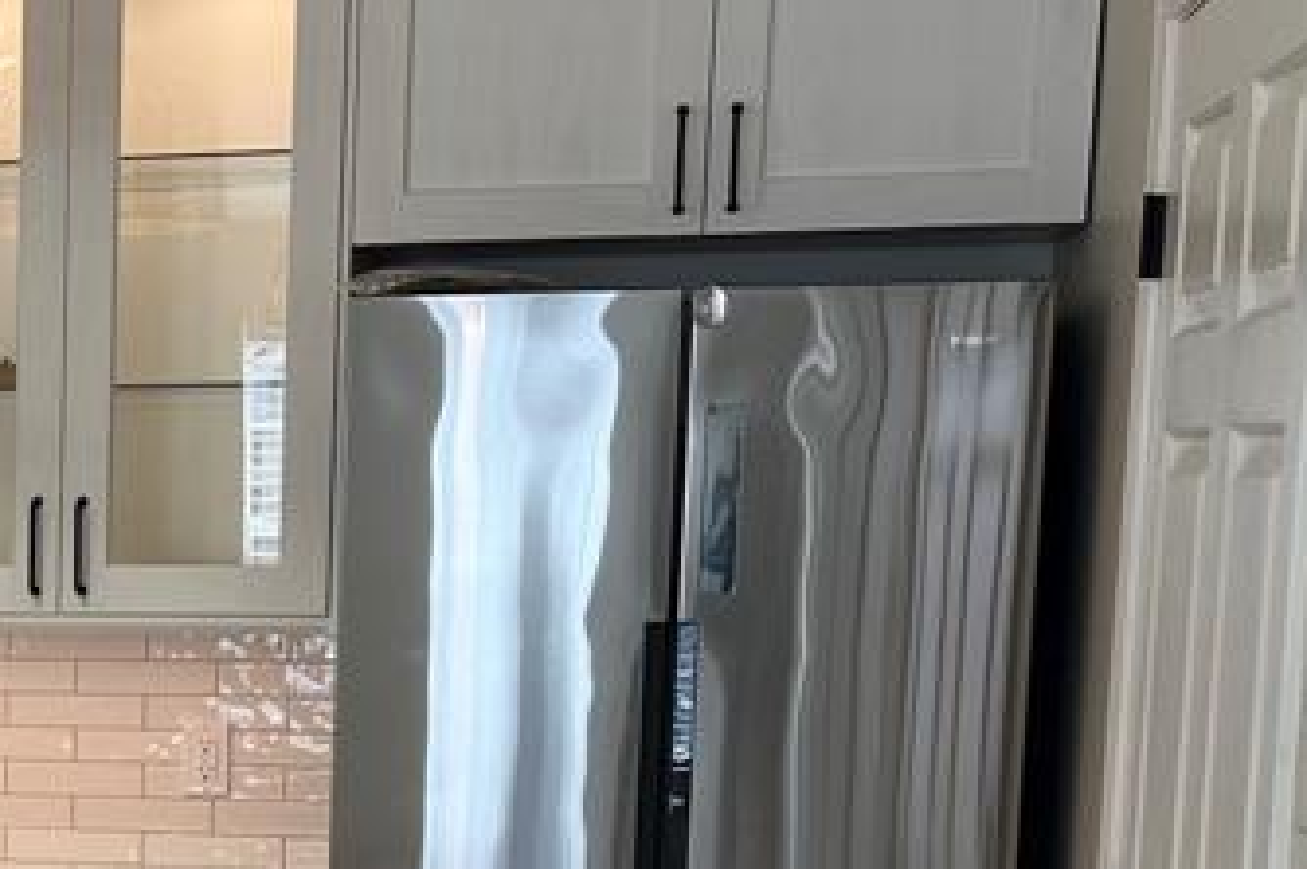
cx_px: -423
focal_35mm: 83
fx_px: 3010
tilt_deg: -8.5
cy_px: 932
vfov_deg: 16.0
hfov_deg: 21.9
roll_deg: -0.4
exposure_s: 1/125
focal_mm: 5.1
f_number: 1.6
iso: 50
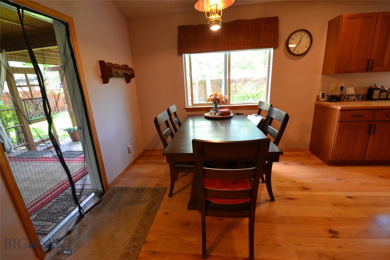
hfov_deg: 100.4
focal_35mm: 15
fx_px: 162
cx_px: 195
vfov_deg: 77.3
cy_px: 130
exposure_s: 1/60
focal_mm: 10
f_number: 3.5
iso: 800
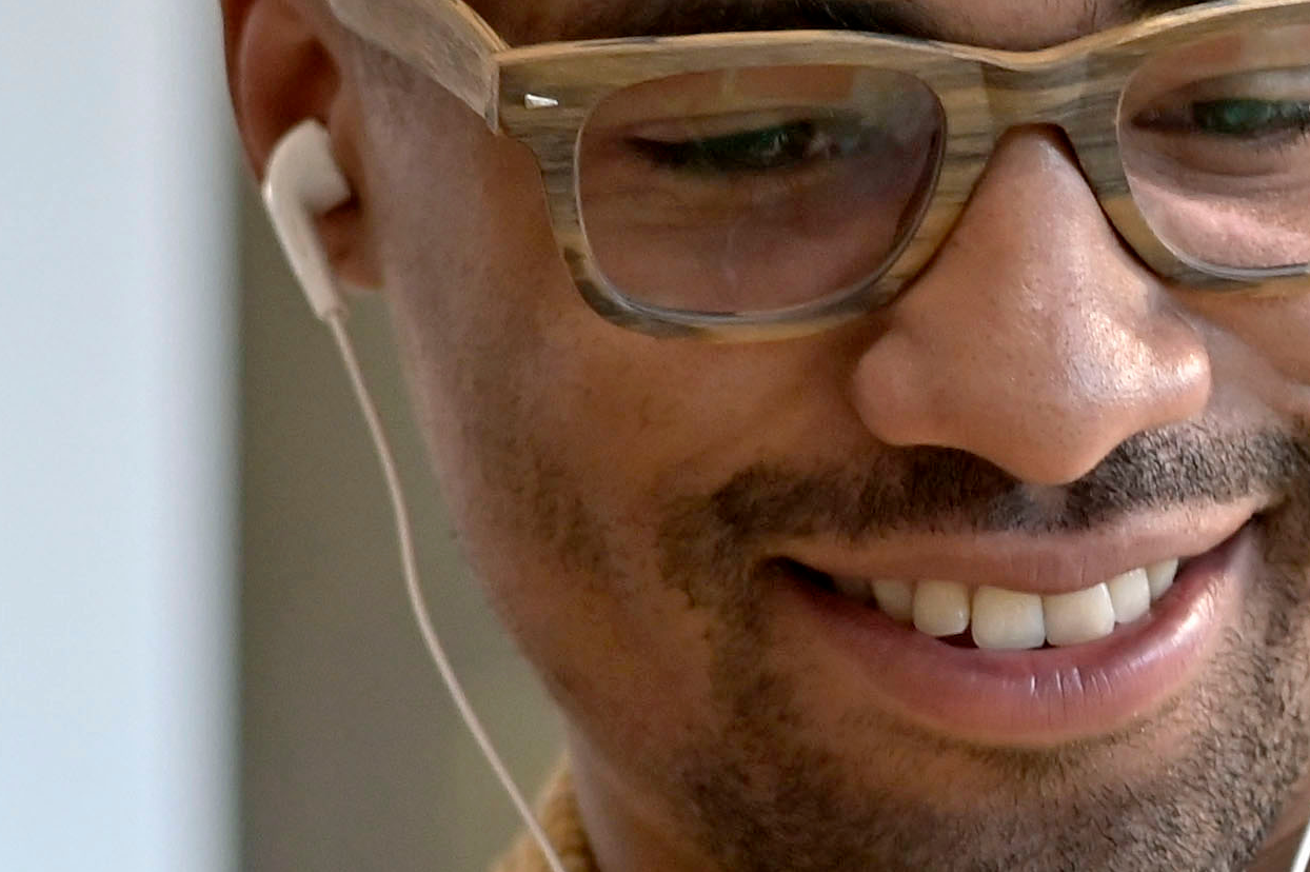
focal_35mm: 282
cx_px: 1923
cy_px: 829
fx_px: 10256
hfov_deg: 7.2
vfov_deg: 4.9
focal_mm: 58
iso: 1250
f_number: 2.8
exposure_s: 1/80
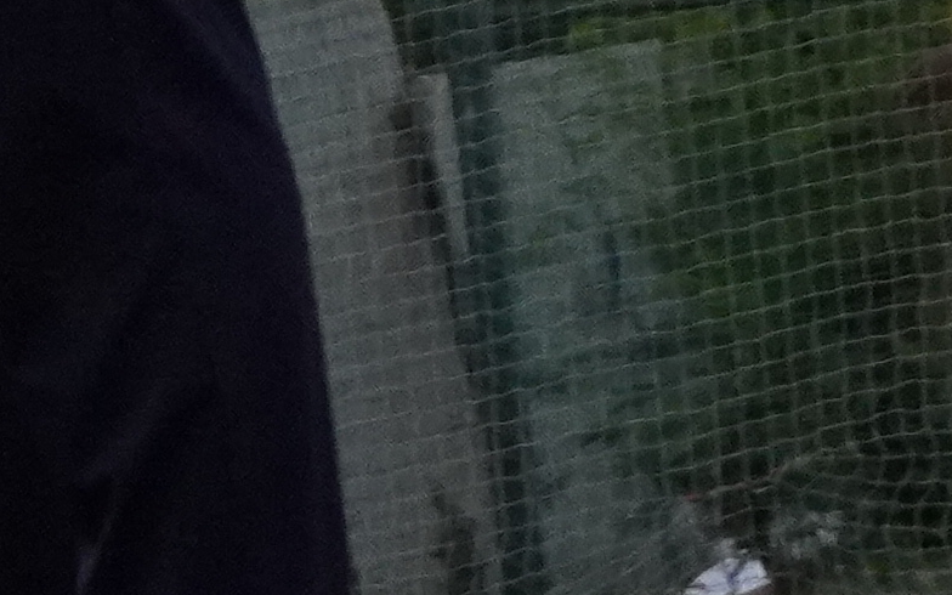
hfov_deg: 3.6
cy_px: -397
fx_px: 15178
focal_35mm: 585
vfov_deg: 2.2
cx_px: -1095
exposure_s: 1/1000
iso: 2500
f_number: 5.6
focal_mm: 50
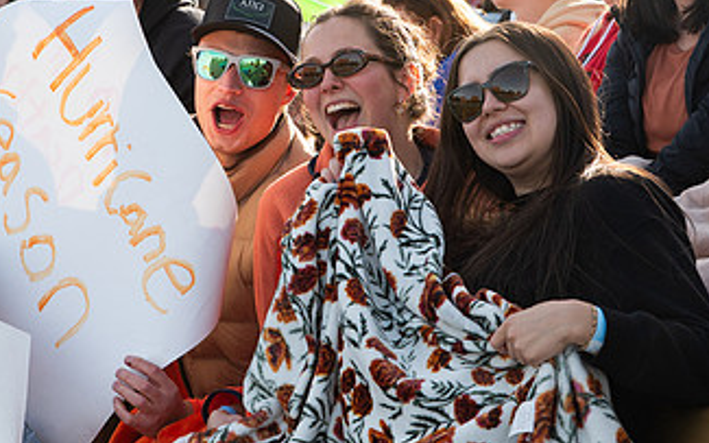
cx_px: 196
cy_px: 128
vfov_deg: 8.7
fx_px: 2898
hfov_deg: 13.9
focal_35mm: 150
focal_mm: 70
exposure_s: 1/640
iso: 500
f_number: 5.6
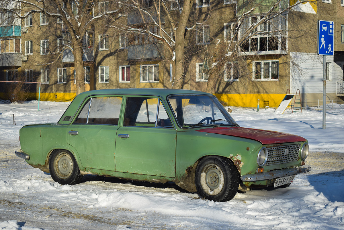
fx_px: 573
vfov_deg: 22.6
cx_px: 172
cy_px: 115
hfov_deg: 33.4
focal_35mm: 60
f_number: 5.6
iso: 100
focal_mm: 40
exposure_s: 1/800
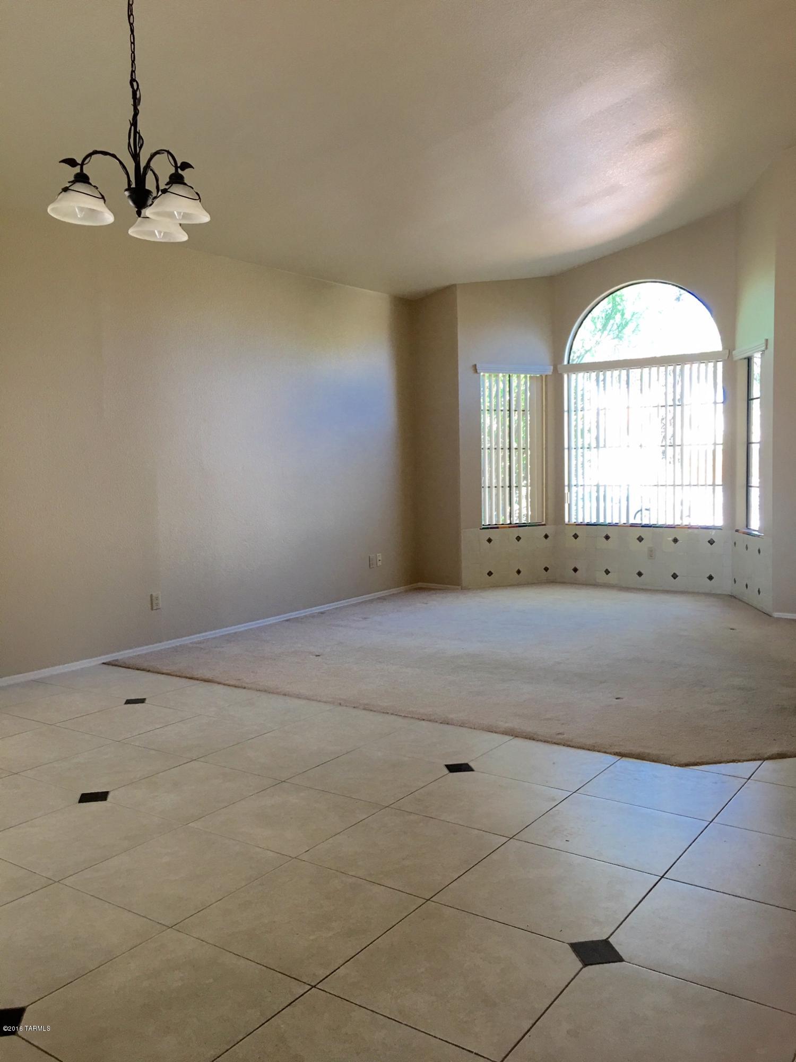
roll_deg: +0.9
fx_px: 889
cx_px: 398
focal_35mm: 29
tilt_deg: -3.1
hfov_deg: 48.2
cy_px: 531
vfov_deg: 61.7
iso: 32
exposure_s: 1/30
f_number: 2.2
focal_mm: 4.15
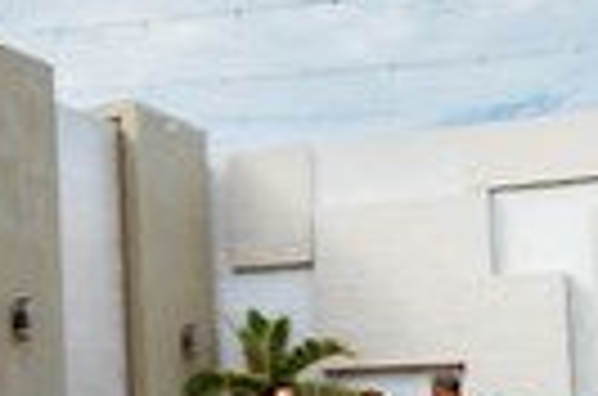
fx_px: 1740
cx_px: -490
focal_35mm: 105
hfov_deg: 16.3
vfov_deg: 12.8
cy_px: 385
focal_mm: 24
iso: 100
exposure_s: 1/1250
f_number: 2.8
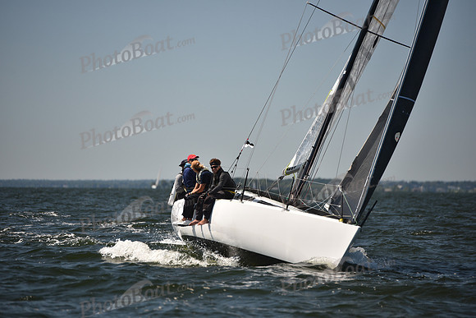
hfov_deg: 10.3
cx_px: 238
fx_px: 2645
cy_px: 159
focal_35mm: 200
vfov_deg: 6.9
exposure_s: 1/1600
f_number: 3.5
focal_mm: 200
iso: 250
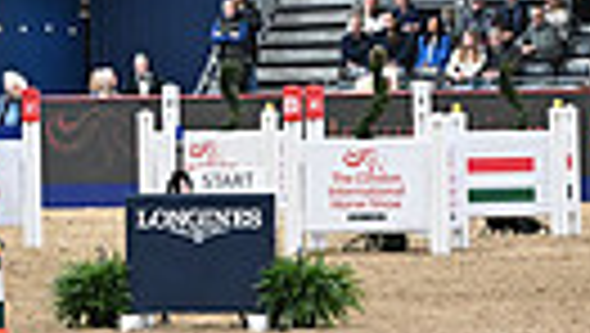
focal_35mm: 417
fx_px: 6530
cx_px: -671
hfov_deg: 5.1
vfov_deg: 2.9
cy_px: -268
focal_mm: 90
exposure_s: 1/640
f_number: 4.5
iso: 6400
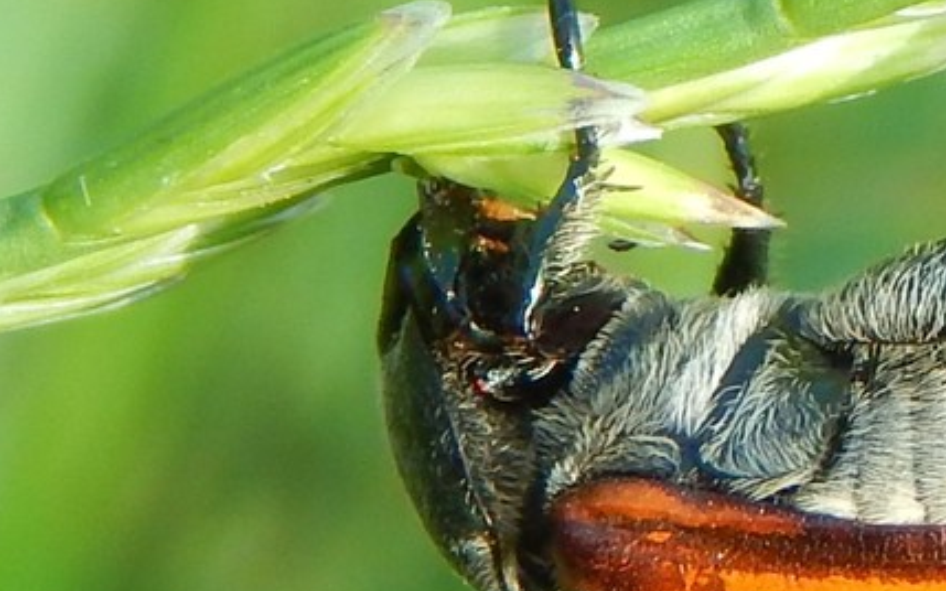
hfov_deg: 7.6
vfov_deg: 4.8
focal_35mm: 276
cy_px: 302
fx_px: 7115
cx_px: 827
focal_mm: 23.4
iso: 125
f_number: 4.8
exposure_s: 1/250
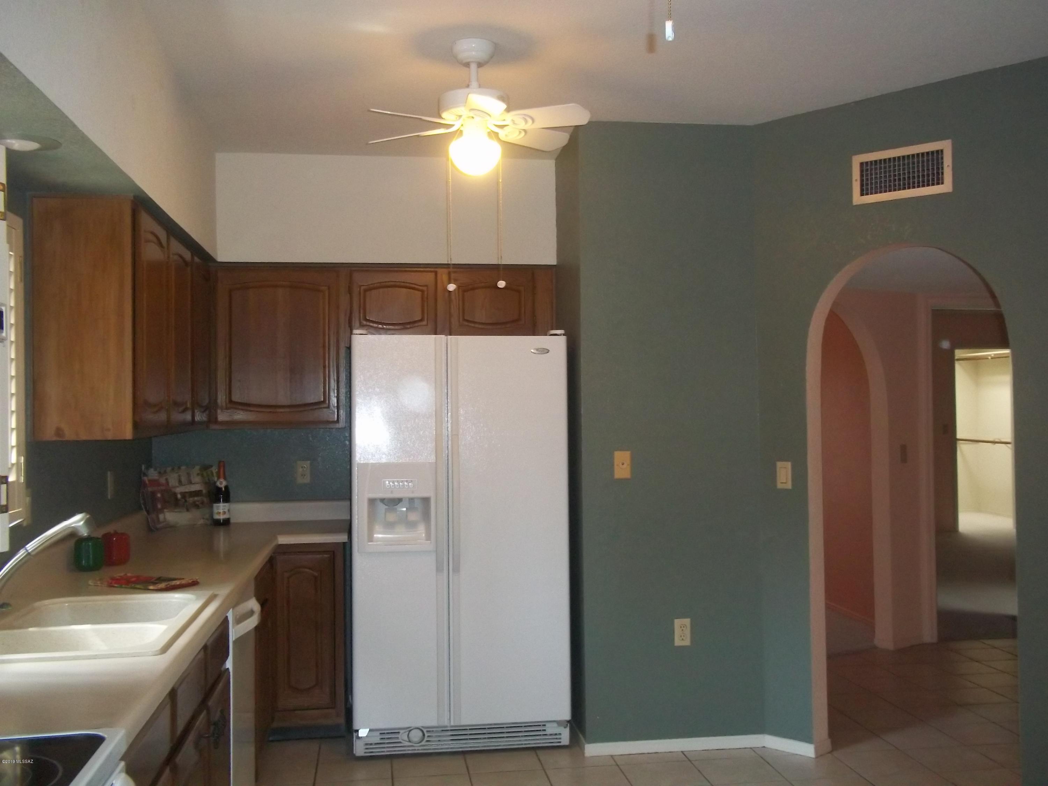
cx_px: 524
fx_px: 1090
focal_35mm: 36
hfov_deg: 51.4
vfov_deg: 39.7
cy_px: 393
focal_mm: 6.5
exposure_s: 1/30
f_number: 3.1
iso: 320
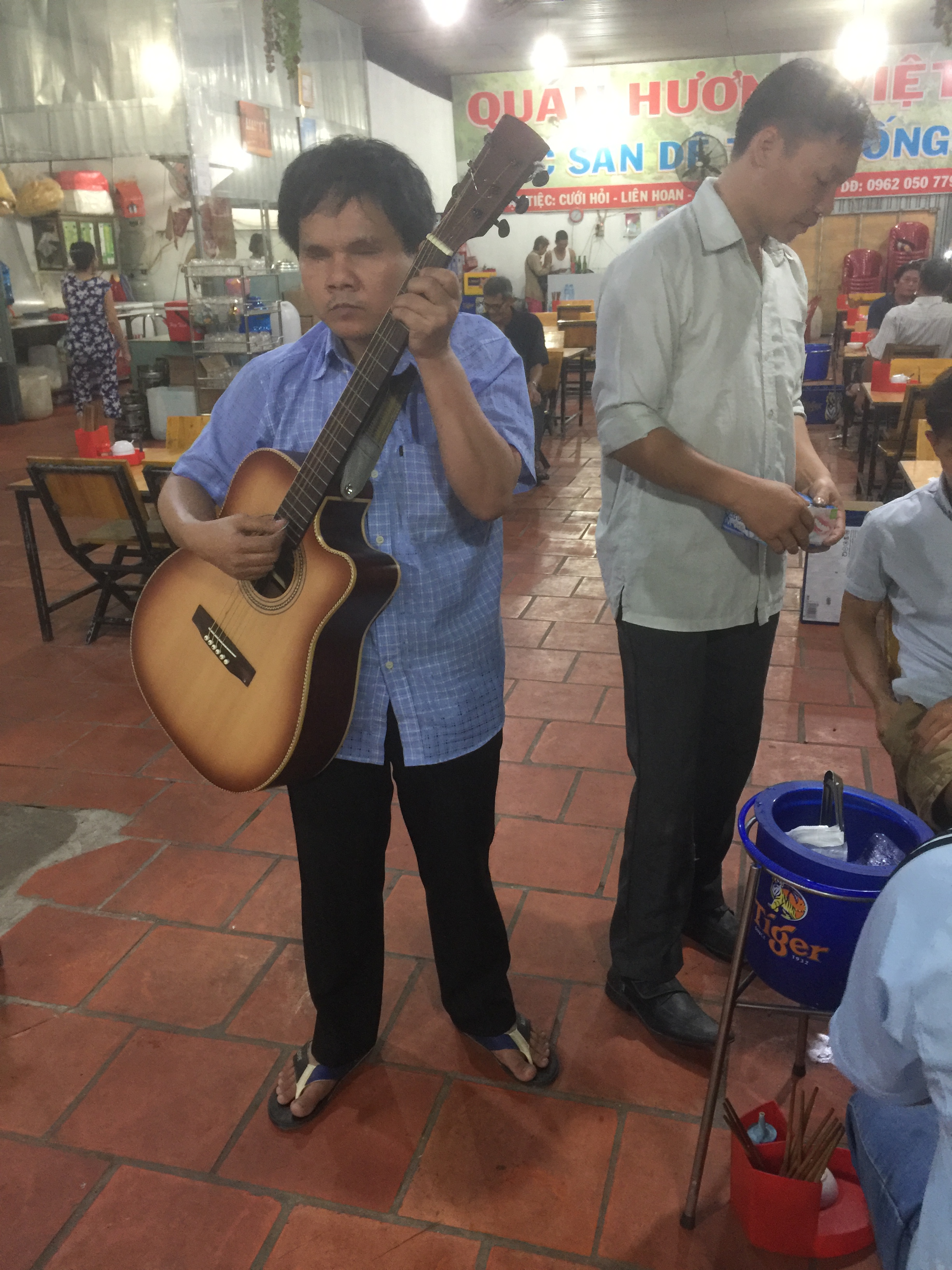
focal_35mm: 29
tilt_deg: -19.7
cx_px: 476
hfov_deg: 48.2
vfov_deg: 61.7
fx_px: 1063
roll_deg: +2.8
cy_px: 635
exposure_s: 1/10
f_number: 2.2
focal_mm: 4.15
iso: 100
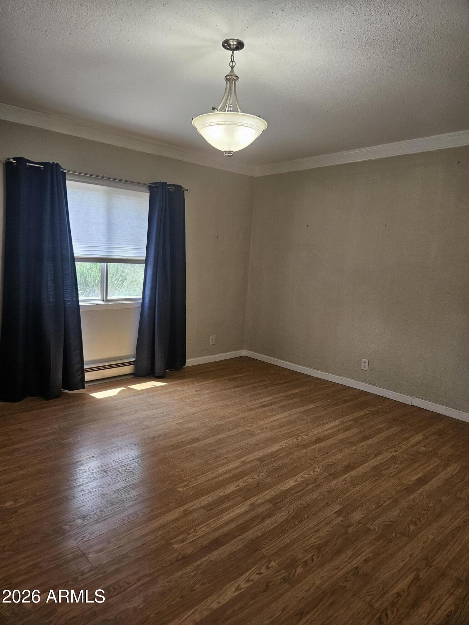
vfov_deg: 73.9
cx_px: 234
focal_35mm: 23
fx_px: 415
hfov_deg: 58.9
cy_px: 312
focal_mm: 5.4
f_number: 1.8
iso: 125
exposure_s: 1/120
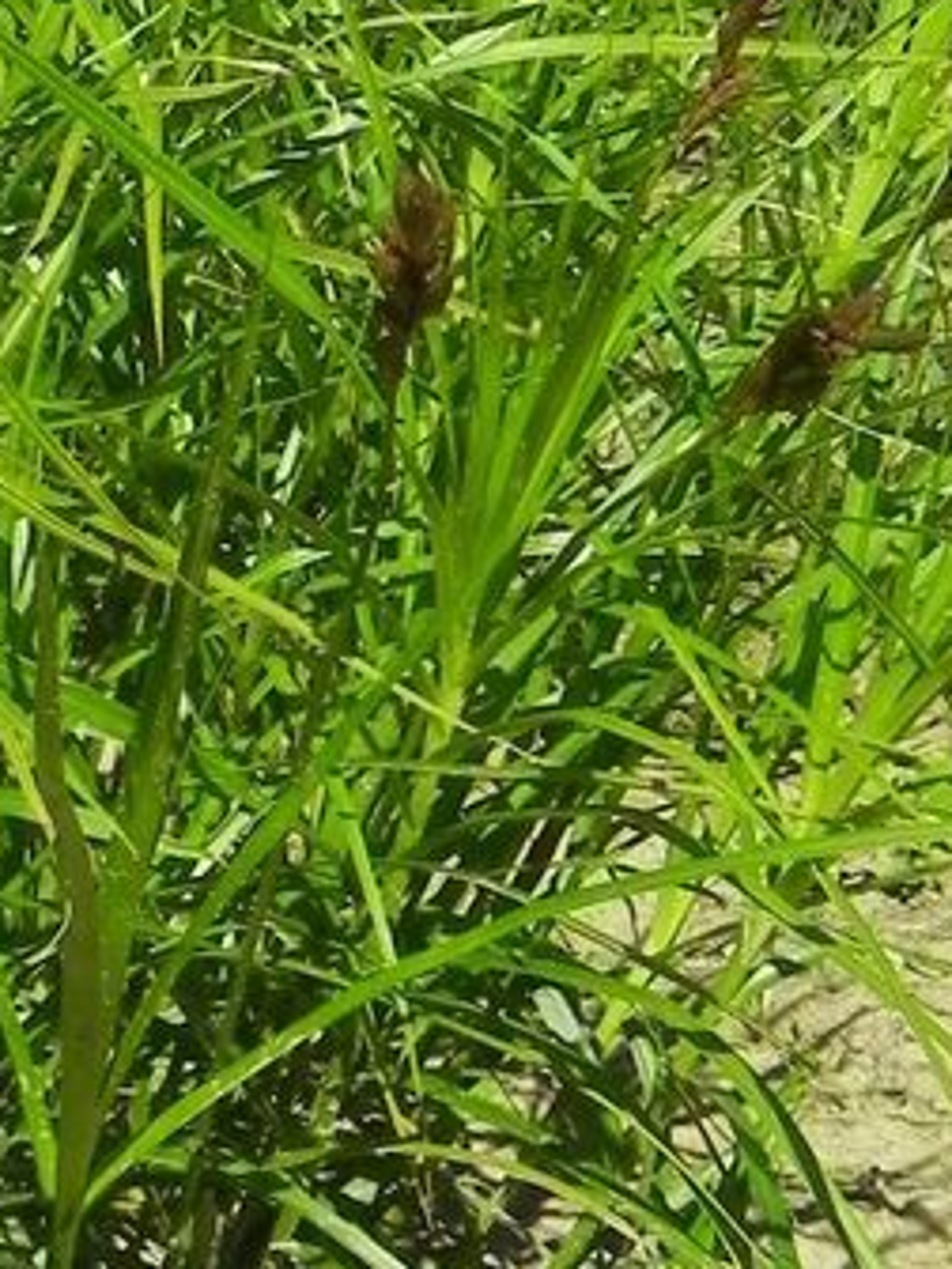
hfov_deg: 20.7
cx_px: 17
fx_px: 2530
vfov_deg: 27.6
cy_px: 245
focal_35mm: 69
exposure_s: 1/420
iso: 160
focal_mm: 5.2
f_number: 7.1
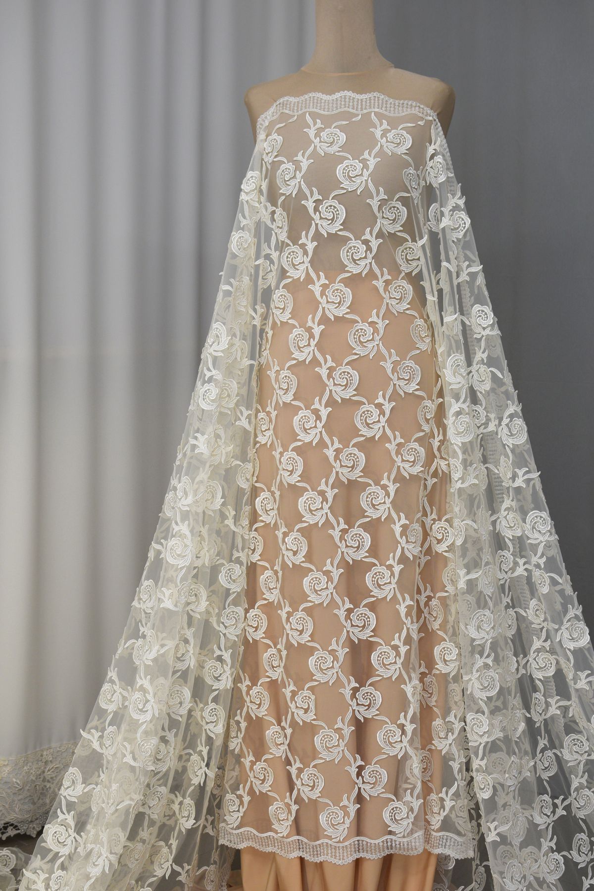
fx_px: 1299
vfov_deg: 37.9
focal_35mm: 52
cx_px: 297
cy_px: 446
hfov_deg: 25.8
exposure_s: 1/80
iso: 400
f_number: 4.5
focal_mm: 35
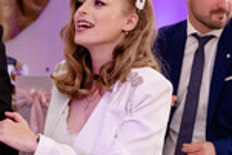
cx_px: 117
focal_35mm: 148
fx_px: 955
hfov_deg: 13.9
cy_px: 56
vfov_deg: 9.3
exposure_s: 1/200
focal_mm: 23
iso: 800
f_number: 2.2
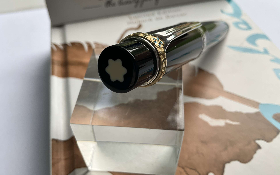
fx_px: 237
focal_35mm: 31
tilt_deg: -47.9
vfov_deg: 40.5
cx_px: 140
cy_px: 77
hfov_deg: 61.2
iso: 20
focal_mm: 3
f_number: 1.8
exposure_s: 1/140
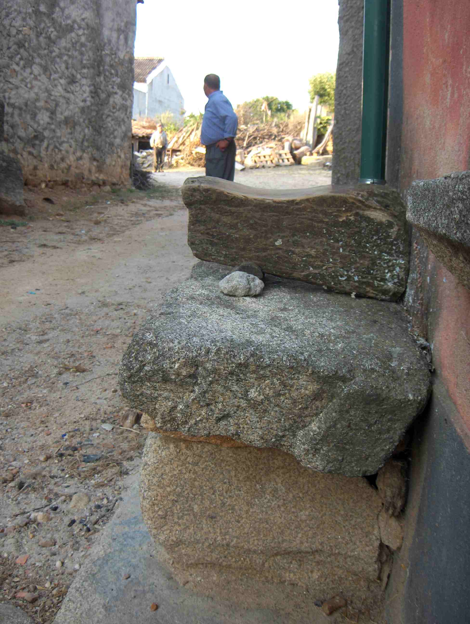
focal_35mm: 39
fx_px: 704
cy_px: 312
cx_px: 235
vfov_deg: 47.8
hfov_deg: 36.9
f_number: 2.8
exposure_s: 1/107
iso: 100
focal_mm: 8
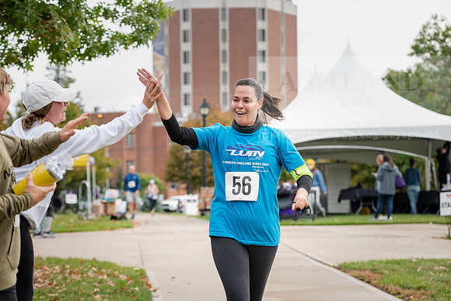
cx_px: 226
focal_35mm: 92
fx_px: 1153
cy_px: 150
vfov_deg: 14.9
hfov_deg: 22.1
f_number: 4.5
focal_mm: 92
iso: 400
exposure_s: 1/500
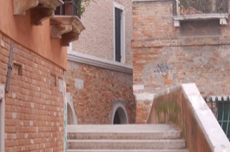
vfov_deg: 8.4
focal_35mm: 163
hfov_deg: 12.6
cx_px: 141
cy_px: 121
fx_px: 1041
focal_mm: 45
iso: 400
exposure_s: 1/125
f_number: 5.6
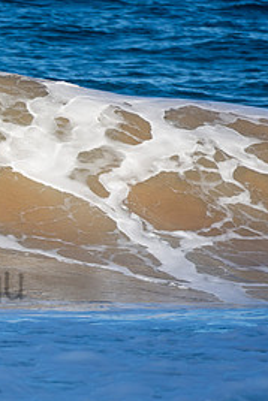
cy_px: 266
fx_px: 18076
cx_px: -135
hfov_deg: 0.8
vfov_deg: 1.3
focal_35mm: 1621
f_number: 5.6
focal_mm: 500
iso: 180
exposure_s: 1/1000
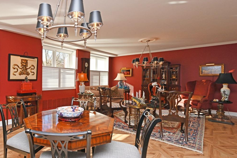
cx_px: 70
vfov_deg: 59.5
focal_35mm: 21
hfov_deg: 77.2
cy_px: 81
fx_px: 138
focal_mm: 14
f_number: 6.3
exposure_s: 1/125
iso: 100
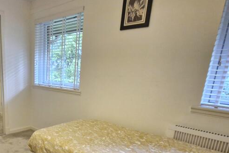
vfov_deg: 44.1
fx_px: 178
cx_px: 60
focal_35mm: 28
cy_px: 123
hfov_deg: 62.1
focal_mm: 1.74
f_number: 2.2
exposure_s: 1/50
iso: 250
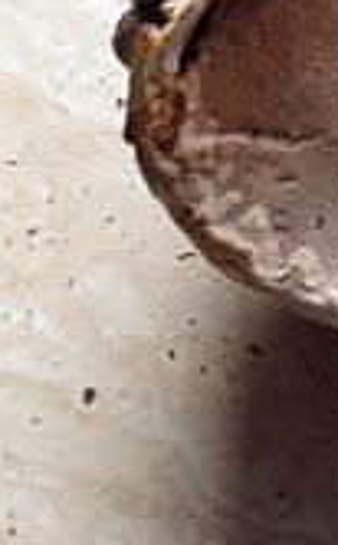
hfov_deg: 9.5
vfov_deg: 16.0
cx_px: 614
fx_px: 1941
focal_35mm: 131
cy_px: 258
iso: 50
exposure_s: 1/30
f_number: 2.4
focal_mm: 4.12
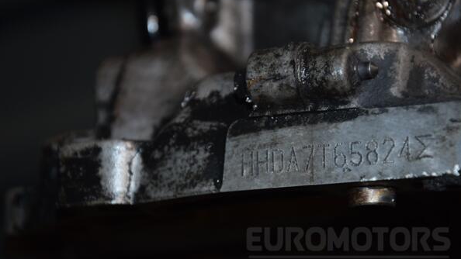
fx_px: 2035
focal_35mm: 167
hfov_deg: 12.9
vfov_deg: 7.3
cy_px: 136
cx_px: 232
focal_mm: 105
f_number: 5.6
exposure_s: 1/60
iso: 800
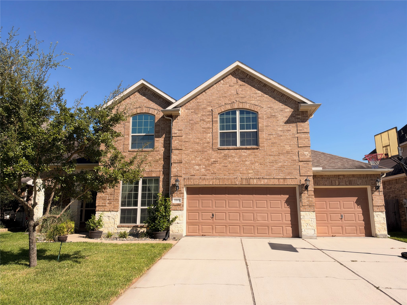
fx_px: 282
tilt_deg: +10.8
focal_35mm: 24
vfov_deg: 56.8
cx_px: 204
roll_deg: +0.7
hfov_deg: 71.6
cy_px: 152
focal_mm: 6.93
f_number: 1.8
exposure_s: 1/4587
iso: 64
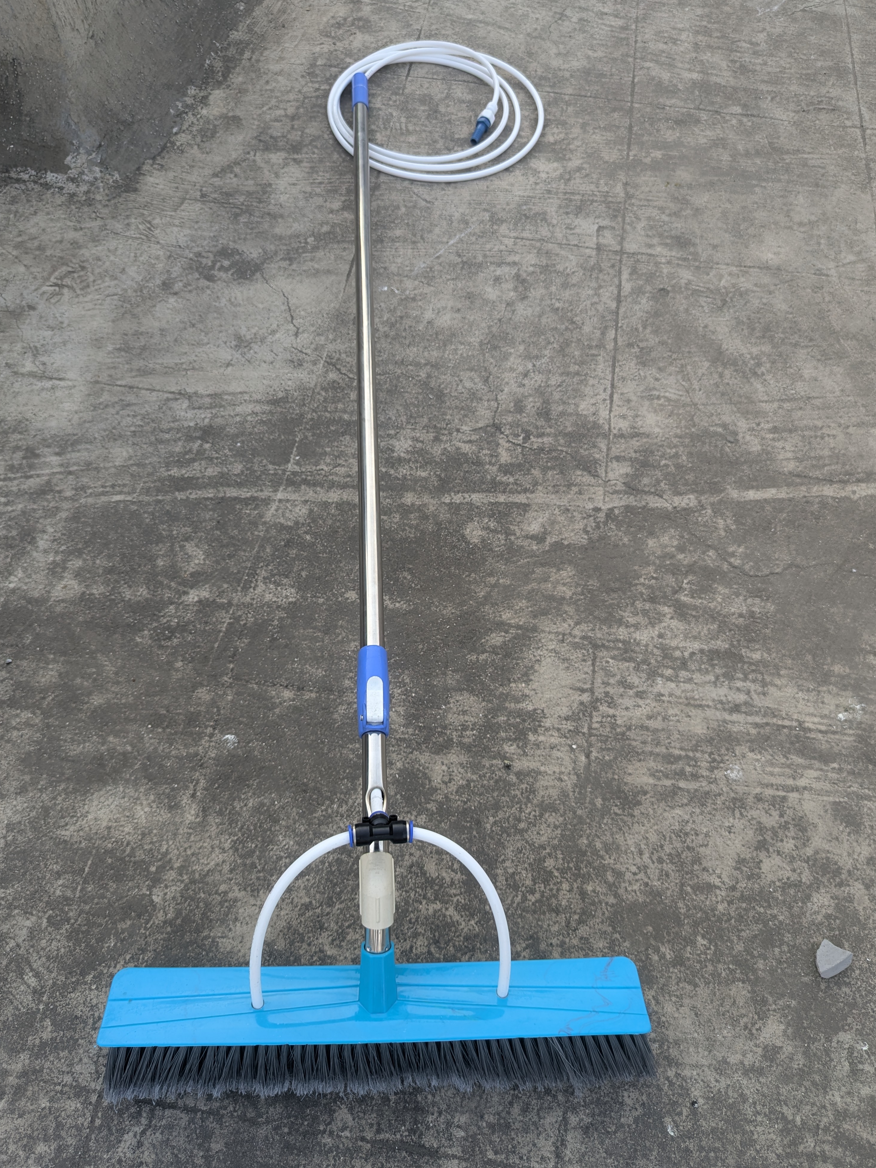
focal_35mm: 25
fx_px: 843
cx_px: 425
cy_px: 577
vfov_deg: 69.4
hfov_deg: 54.9
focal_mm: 6.81
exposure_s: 1/249
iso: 41
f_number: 1.85
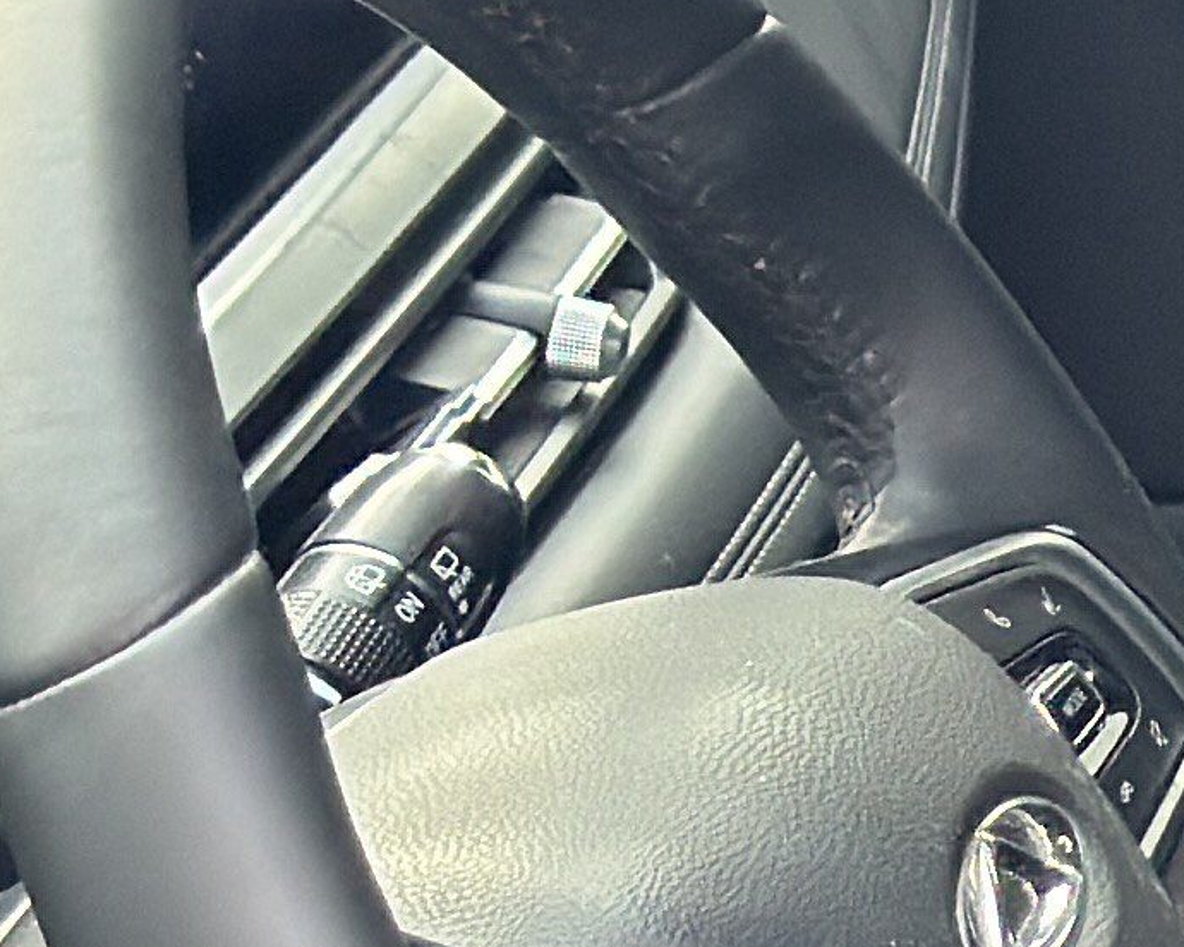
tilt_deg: -18.9
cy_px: 448
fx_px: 9917
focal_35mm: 283
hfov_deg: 6.5
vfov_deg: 5.5
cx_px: 2756
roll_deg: -1.1
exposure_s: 1/117
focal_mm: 6.76
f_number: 1.78
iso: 125
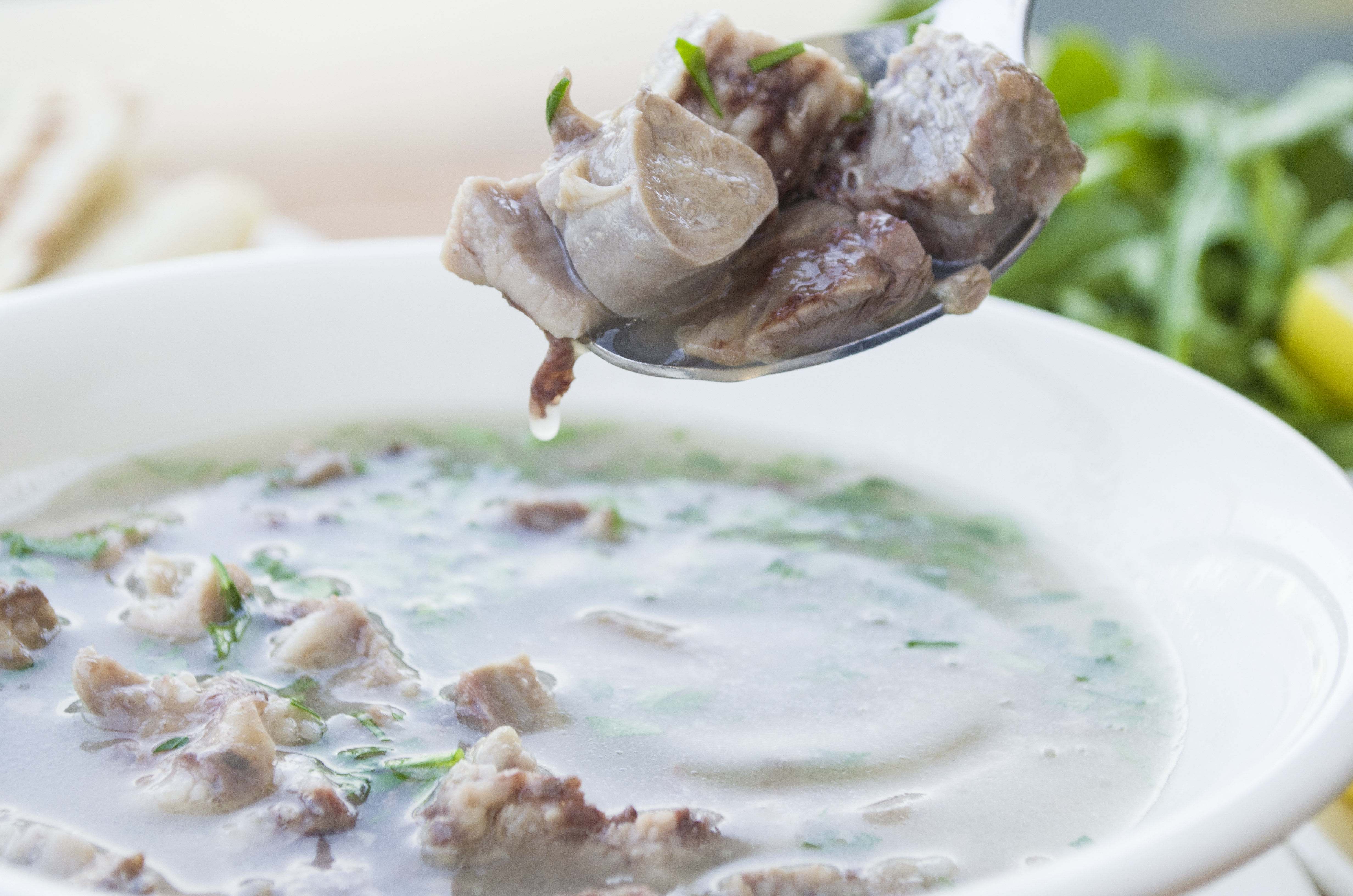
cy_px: 448
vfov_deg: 16.5
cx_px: 676
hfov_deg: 24.7
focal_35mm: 82
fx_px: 3094
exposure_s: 1/60
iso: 400
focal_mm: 55
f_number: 8
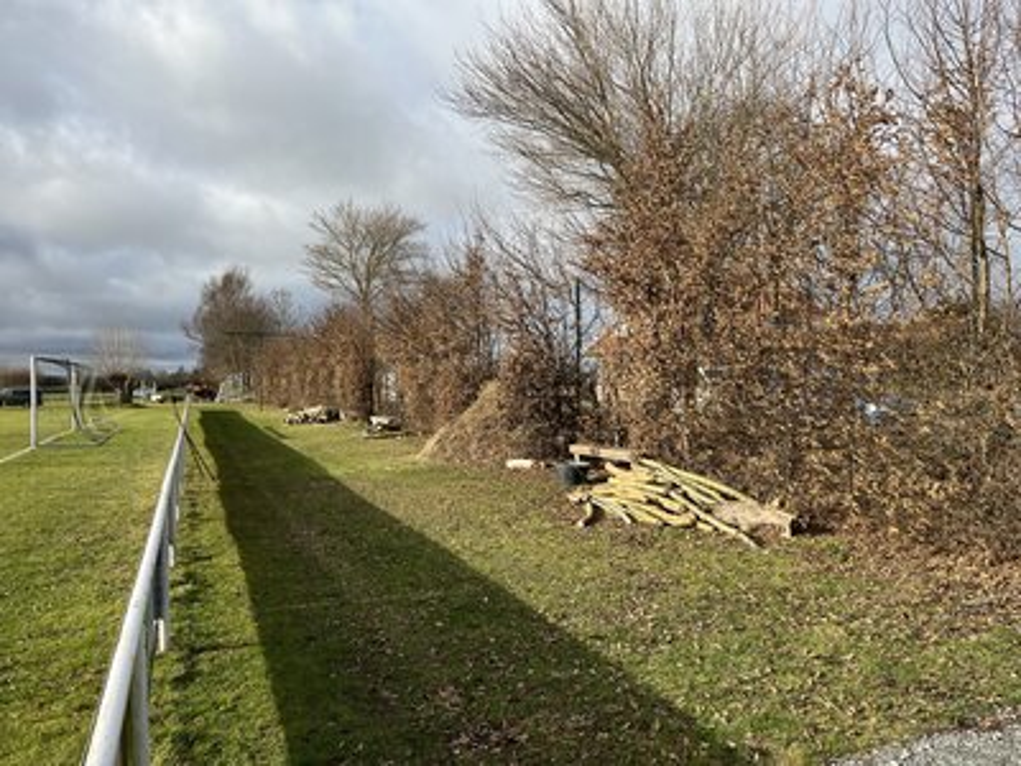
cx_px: 510
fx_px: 767
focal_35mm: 26
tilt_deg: +0.3
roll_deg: +0.8
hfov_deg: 67.3
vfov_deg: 53.1
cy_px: 383
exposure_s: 1/2179
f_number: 1.6
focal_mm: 5.1
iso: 50
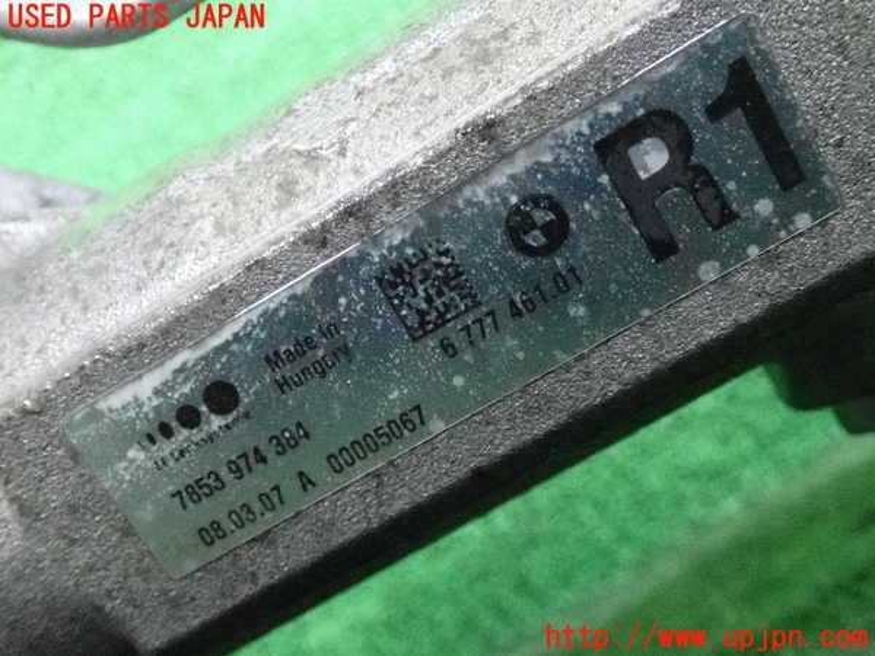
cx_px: 438
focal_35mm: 36
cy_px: 328
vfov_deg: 39.7
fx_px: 910
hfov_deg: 51.4
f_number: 2.5
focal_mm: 6.37
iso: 5000
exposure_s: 1/125
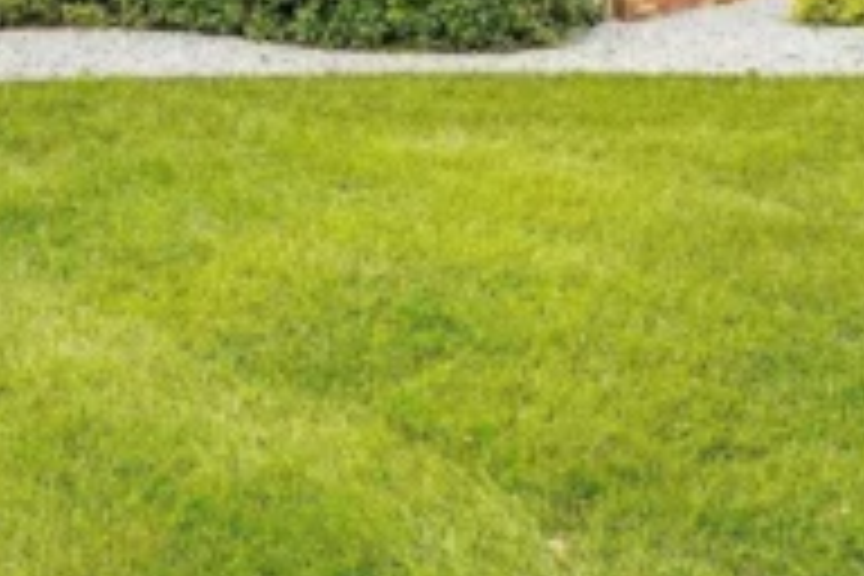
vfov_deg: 16.8
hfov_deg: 27.9
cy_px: -333
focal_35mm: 72
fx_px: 1737
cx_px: 482
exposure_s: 1/2000
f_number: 8
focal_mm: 18.1
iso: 500
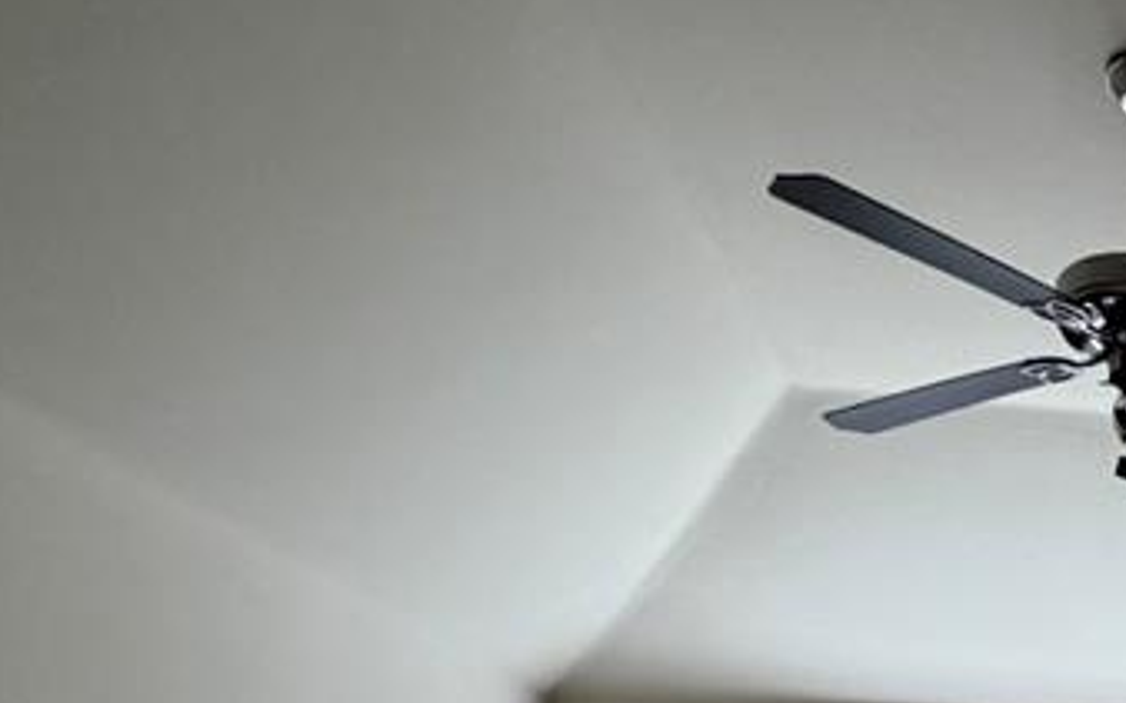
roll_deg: -0.9
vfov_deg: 23.3
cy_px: 1040
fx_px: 1380
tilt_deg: +0.8
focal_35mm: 45
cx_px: 1416
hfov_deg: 33.9
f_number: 2.2
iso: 250
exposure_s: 1/120
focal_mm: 2.22
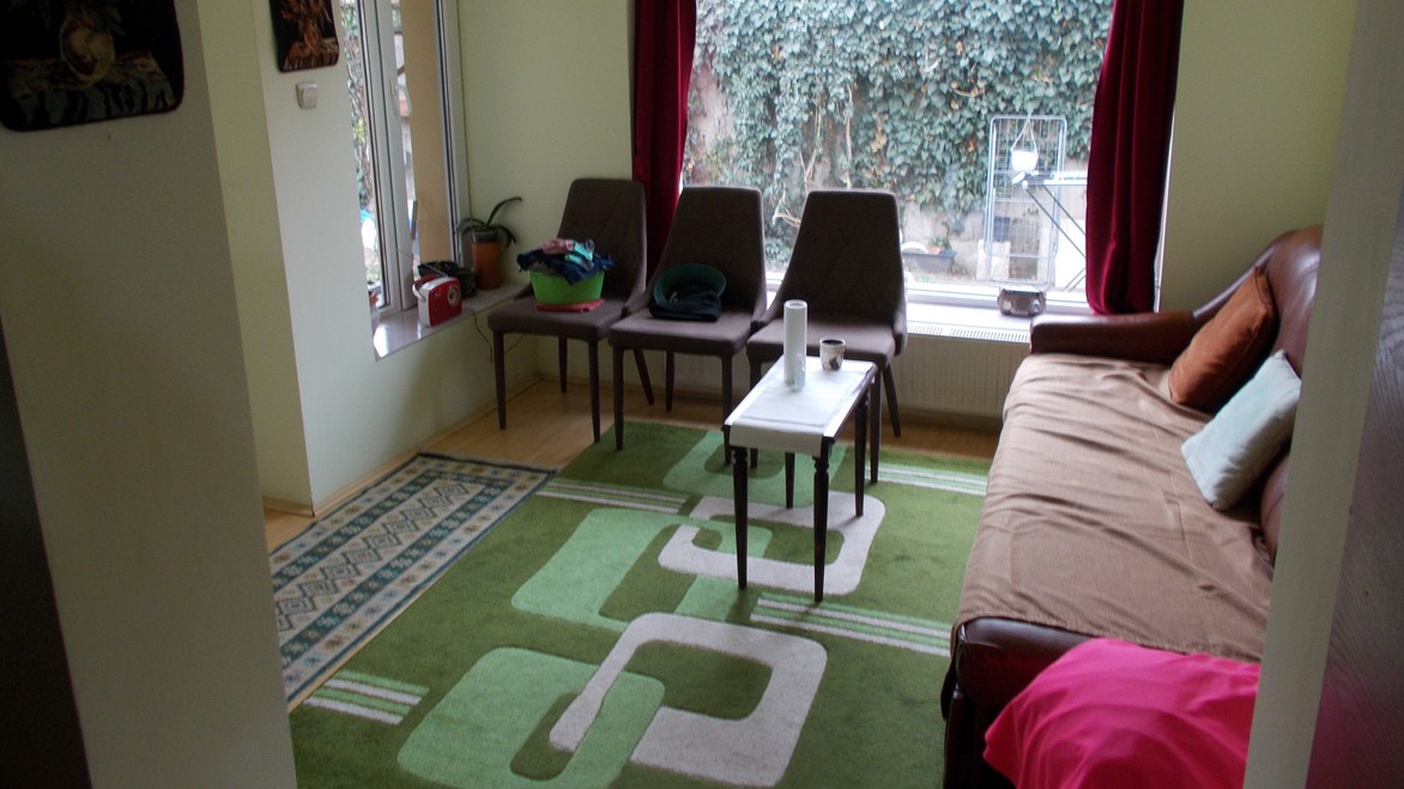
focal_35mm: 29
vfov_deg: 39.9
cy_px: 292
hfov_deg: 66.1
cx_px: 710
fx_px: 1080
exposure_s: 1/25
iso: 100
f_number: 3.2
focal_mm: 4.6
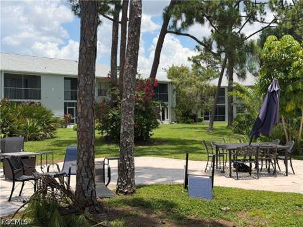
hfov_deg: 39.7
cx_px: 152
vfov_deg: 30.3
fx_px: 420
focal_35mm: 48
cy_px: 114
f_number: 1.78
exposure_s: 1/5208
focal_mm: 6.76
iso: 80
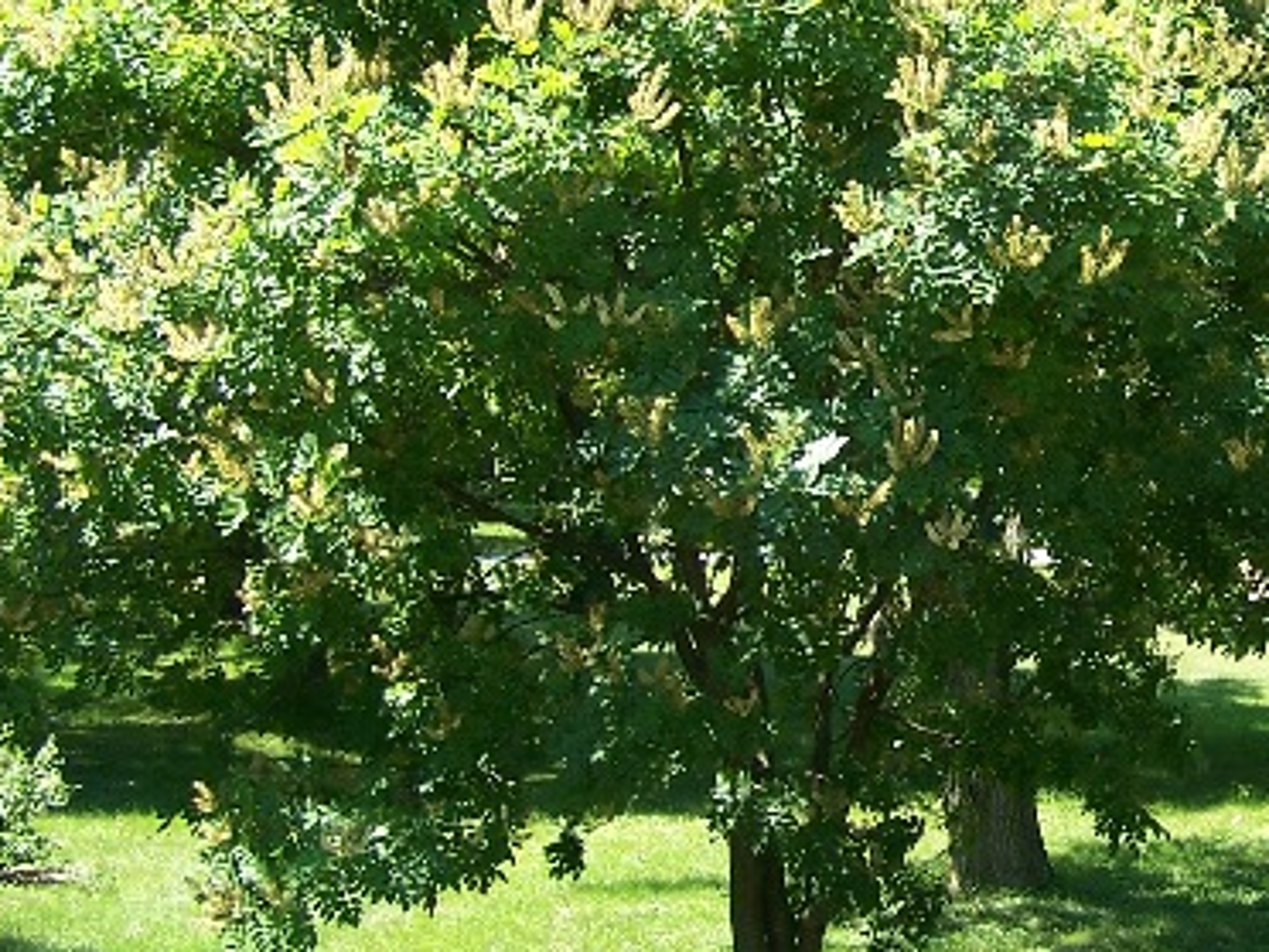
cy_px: 409
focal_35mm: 86
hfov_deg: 22.0
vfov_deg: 17.2
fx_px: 3153
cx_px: 1259
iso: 80
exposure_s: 1/200
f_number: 2.8
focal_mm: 6.7
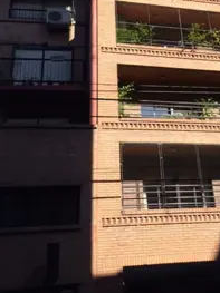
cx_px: 170
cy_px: 74
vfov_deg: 39.4
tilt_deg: +28.9
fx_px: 399
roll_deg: +6.8
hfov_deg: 30.3
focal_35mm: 47
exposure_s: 1/954
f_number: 2.2
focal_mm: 4.15
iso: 32
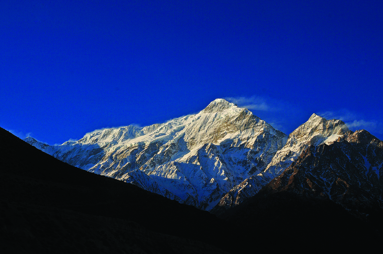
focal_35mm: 52
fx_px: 558
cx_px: 192
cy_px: 127
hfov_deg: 37.9
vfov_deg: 25.7
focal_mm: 35
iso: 200
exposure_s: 1/500
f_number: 11
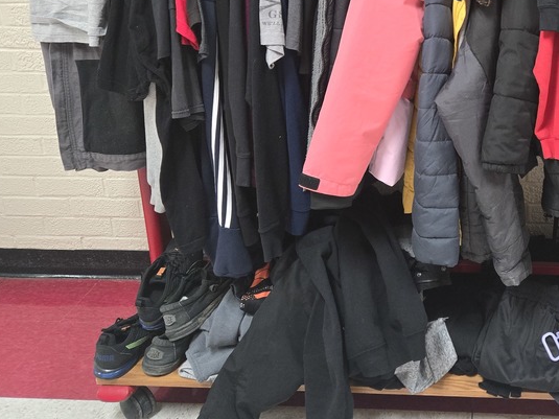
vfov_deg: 32.0
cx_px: 470
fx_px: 710
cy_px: 85
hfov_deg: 40.6
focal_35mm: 44
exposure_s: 1/60
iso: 800
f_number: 1.8
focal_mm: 5.4
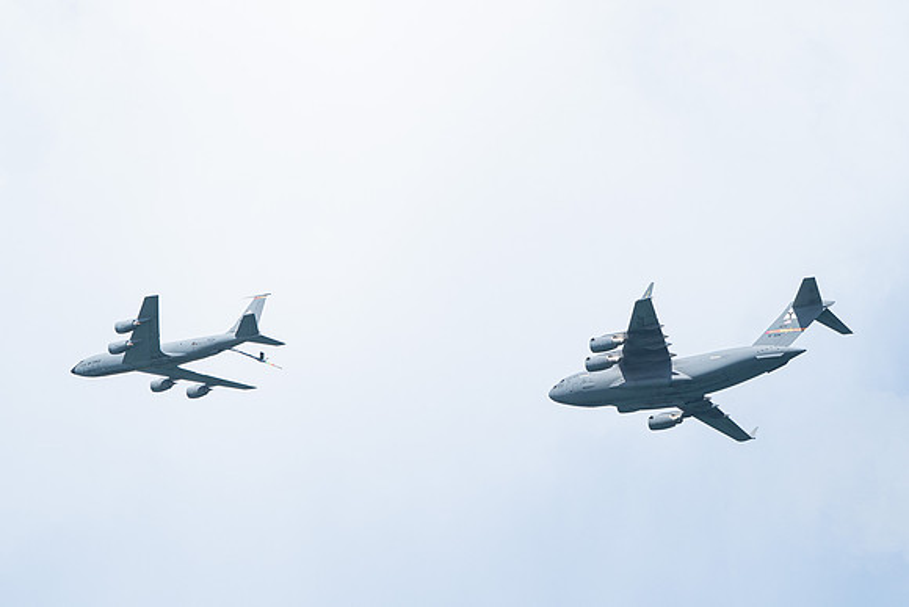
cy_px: 230
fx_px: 6255
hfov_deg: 8.3
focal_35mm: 248
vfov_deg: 5.6
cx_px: 428
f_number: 10
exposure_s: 1/1250
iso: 640
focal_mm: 183
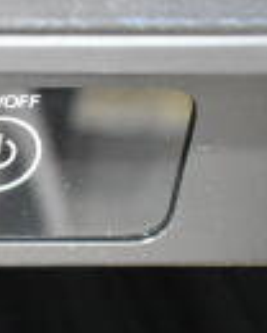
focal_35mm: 159
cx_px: -388
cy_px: 165
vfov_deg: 12.1
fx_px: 1571
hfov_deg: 8.8
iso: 6400
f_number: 4
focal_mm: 24
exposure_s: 1/40
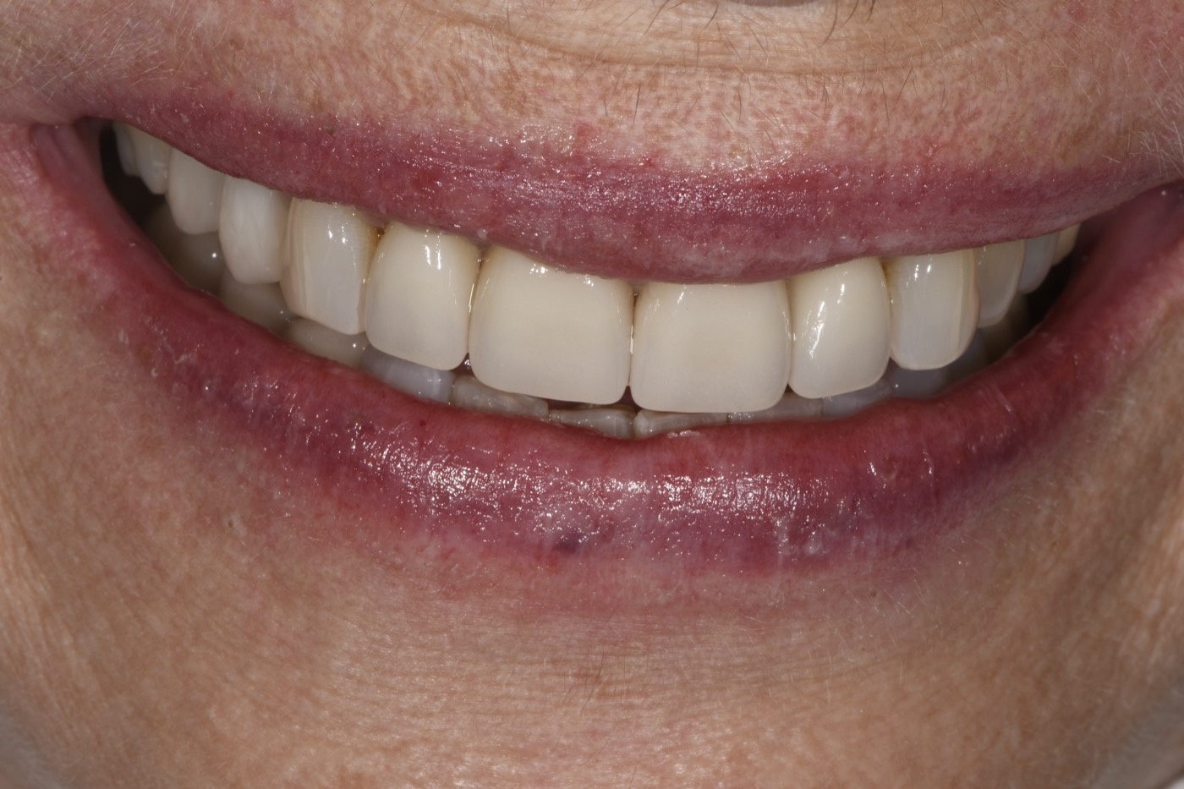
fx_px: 4176
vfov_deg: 10.8
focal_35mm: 127
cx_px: 592
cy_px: 394
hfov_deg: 16.1
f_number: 36
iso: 100
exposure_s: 1/60
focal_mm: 85
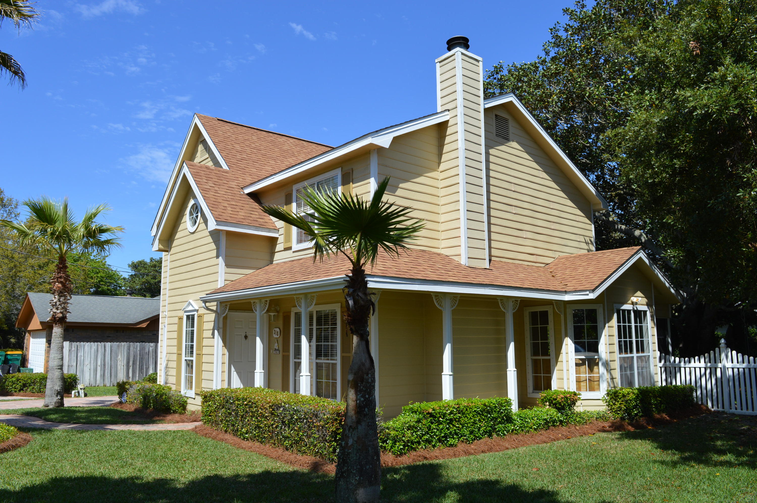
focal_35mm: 27
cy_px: 252
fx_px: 567
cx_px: 378
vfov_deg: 47.8
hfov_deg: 67.4
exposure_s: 1/250
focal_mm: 18
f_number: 8
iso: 100
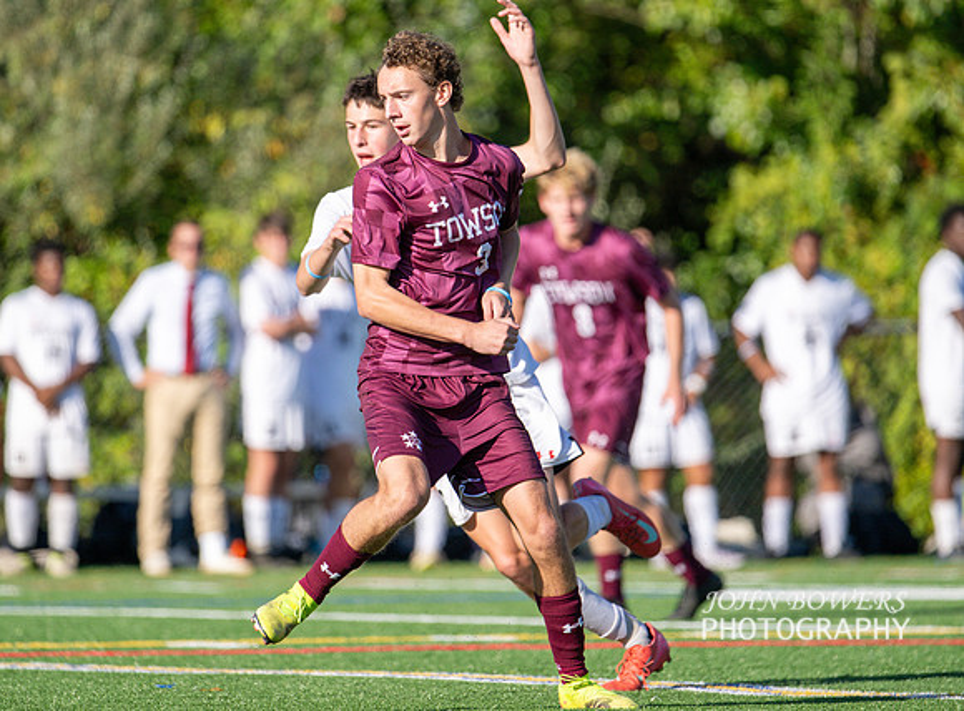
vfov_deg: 3.0
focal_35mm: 488
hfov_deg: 4.1
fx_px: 13509
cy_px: 313
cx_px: 441
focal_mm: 400
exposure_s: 1/2500
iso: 180
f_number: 4.5
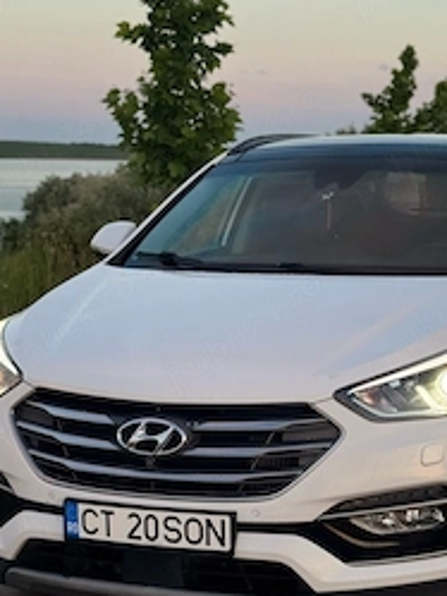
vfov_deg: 25.3
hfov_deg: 19.1
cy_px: 361
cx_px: 292
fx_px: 1325
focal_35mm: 77
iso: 64
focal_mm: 6.76
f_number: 1.78
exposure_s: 1/553
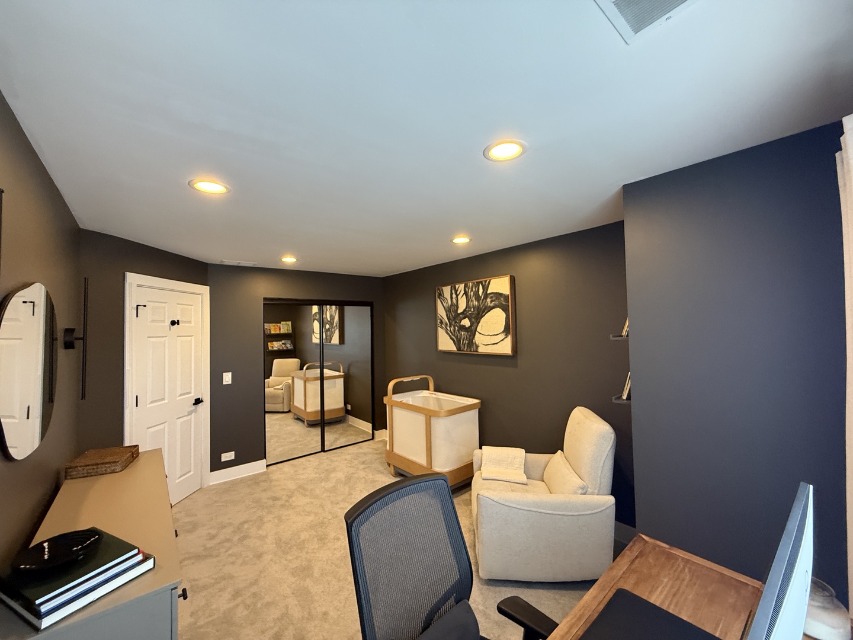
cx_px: 426
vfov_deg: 85.7
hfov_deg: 102.1
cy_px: 320
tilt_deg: +1.6
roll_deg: +0.6
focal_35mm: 14
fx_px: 345
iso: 500
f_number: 2.2
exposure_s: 1/60
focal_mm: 2.22
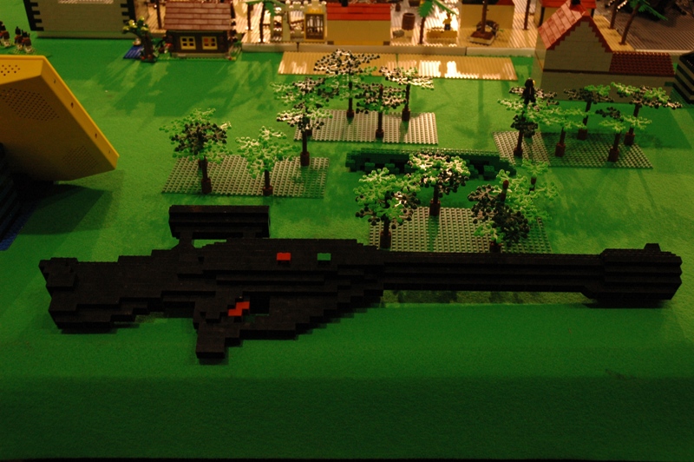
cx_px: 347
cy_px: 231
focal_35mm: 38
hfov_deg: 51.3
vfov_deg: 35.4
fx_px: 722
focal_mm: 25
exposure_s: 1/40
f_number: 5.6
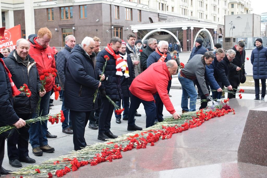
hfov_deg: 41.1
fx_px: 356
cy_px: 89
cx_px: 134
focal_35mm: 48
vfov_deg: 28.1
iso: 400
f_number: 6.3
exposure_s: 1/160
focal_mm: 32
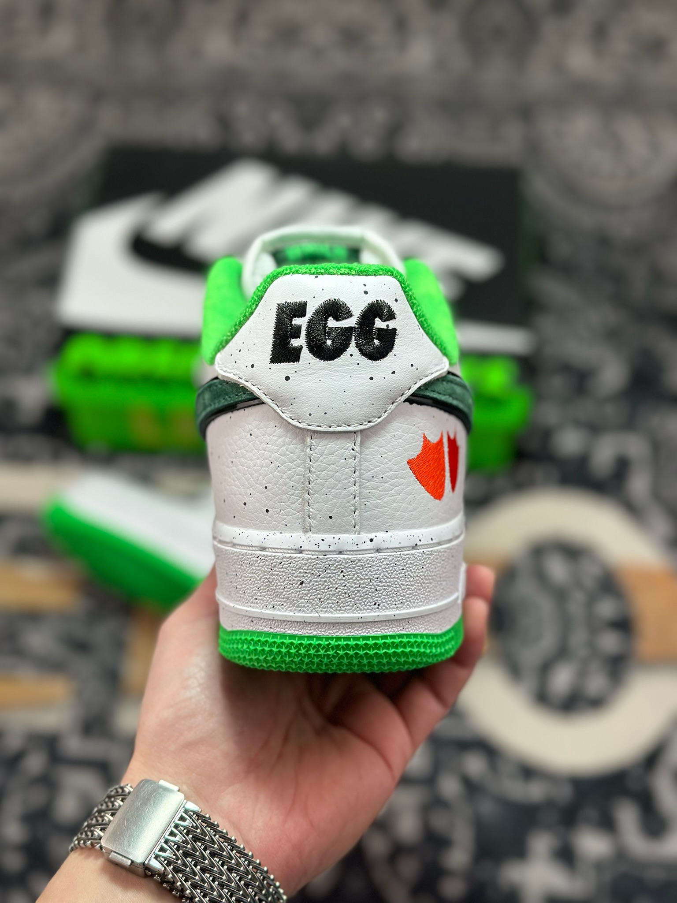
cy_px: 452
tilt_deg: -56.9
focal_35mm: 48
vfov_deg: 39.7
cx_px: 338
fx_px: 1252
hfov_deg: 30.3
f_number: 1.78
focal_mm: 6.86
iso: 80
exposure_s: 1/1095
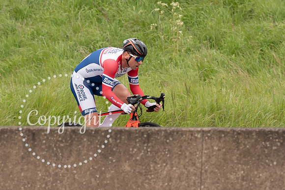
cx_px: 130
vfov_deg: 3.0
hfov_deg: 4.5
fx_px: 3627
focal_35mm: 458
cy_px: 62
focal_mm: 154
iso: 250
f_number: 4
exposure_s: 1/1000
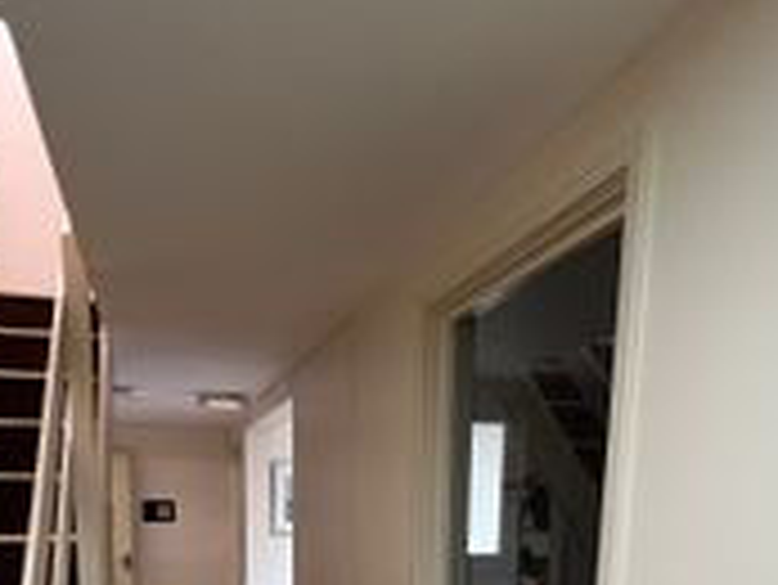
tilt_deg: -9.9
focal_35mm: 30
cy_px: 626
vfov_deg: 39.4
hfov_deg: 59.9
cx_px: 364
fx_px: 675
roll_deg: -1.1
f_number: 1.8
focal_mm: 1.57
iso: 320
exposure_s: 1/50
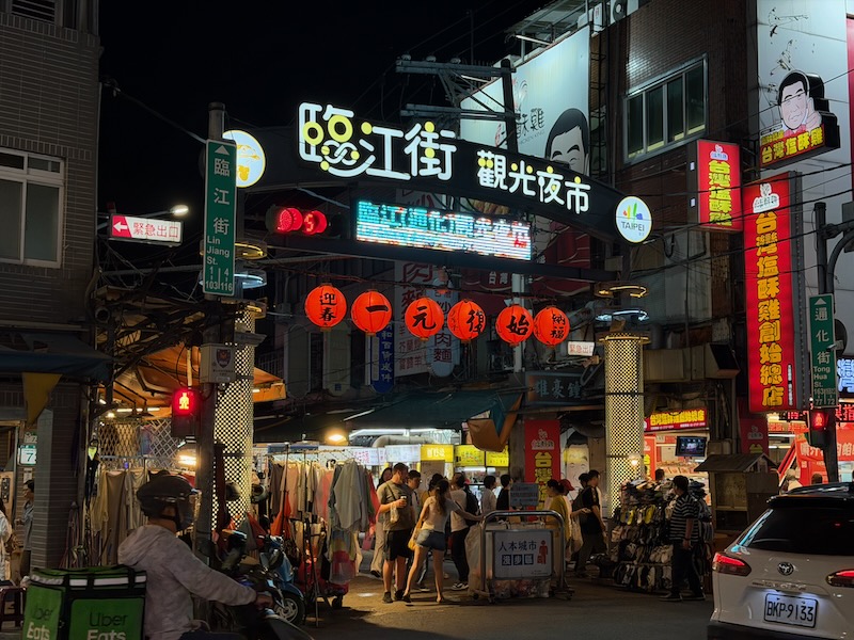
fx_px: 1184
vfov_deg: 30.3
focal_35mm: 48
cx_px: 427
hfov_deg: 39.7
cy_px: 320
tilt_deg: +7.6
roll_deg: -0.6
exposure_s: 1/120
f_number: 1.78
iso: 320
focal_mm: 6.76
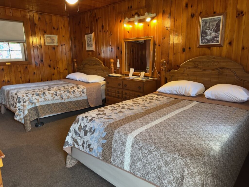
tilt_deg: -12.0
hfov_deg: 71.6
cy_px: 94
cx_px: 124
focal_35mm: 24
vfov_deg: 56.8
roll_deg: +0.9
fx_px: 173
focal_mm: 6.86
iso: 400
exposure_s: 1/60
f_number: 1.78
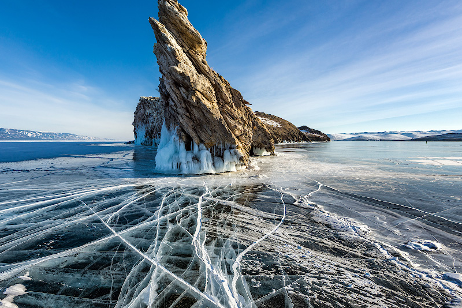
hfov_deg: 83.7
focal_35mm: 20
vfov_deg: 61.9
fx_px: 257
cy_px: 145
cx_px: 206
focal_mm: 16
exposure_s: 1/500
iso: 100
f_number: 10
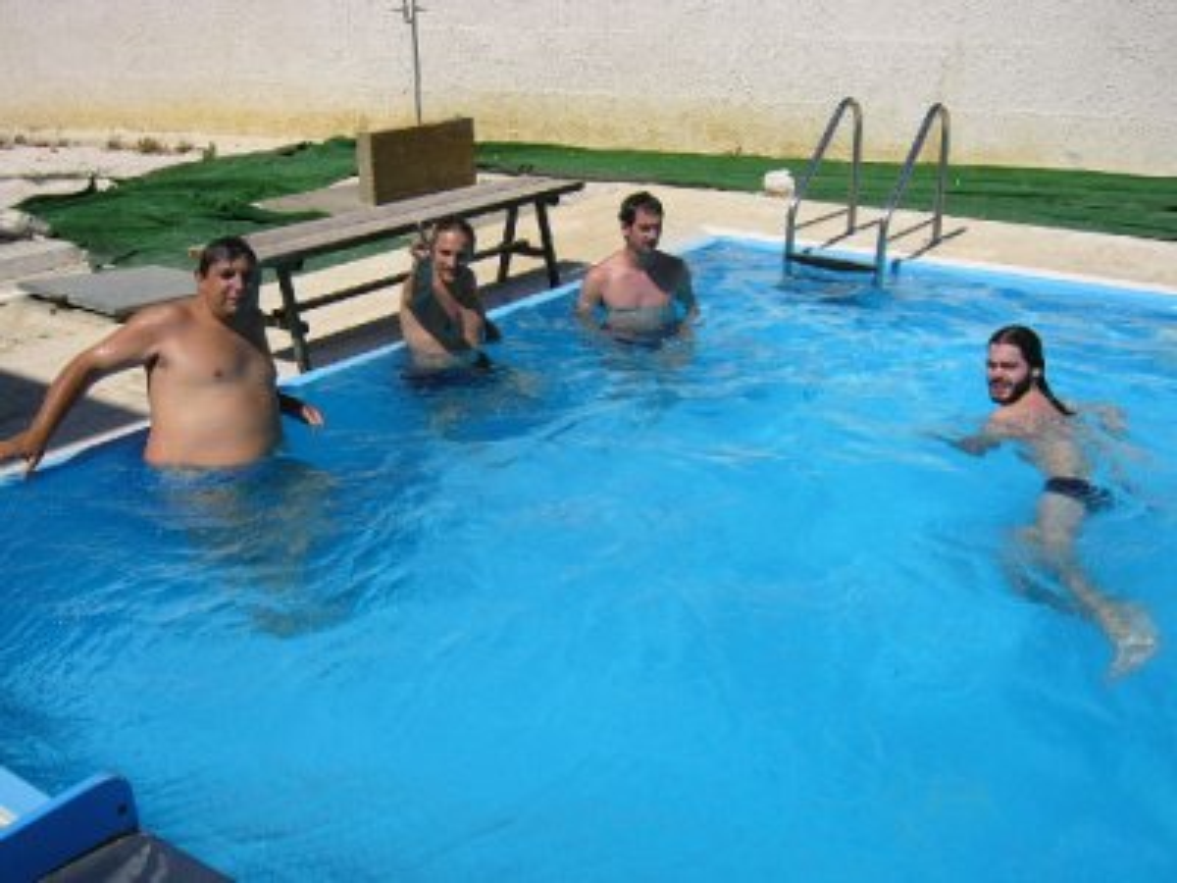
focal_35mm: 35
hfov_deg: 52.6
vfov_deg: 40.7
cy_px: 442
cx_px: 588
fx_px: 1190
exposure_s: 1/500
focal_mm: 5.8
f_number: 8
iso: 50
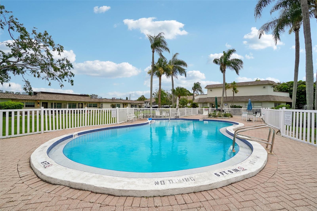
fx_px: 132
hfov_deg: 100.4
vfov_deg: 77.3
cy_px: 106
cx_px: 158
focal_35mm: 15
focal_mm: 10
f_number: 8
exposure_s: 1/500
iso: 100
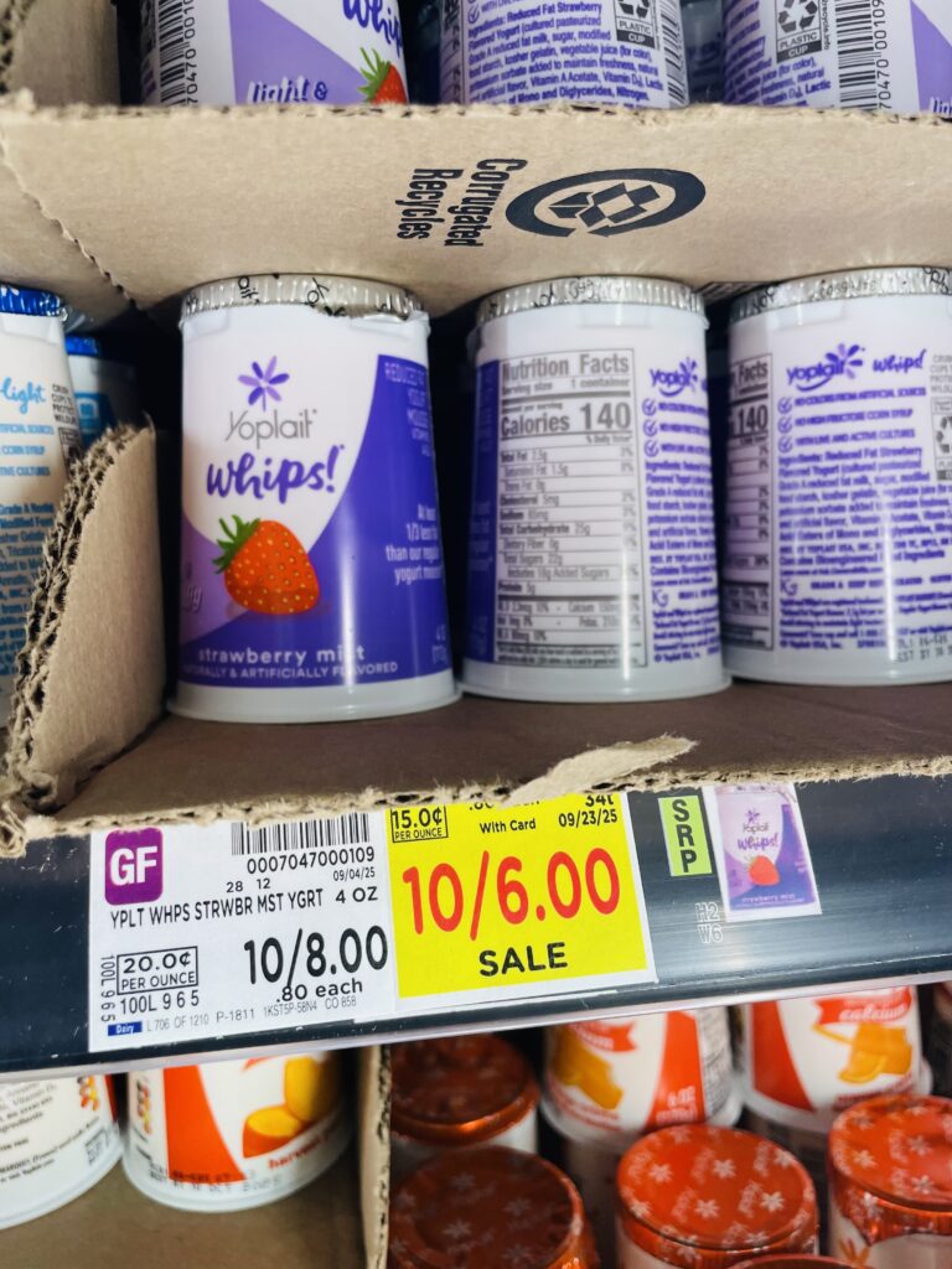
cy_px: 634
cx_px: 476
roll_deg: +2.4
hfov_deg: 53.1
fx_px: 953
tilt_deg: -7.3
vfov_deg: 67.3
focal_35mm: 26
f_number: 1.6
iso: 100
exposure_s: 1/120
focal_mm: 4.2
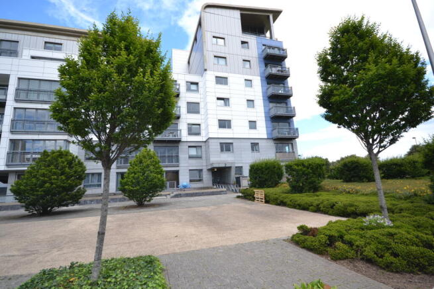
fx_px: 199
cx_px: 217
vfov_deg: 72.1
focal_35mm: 16
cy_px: 144
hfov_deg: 95.0
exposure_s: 1/160
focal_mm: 11
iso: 100
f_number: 6.3
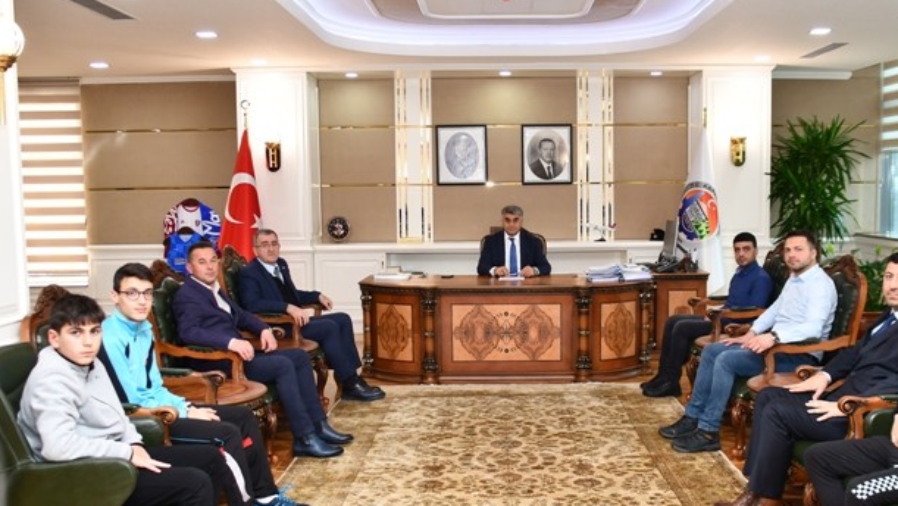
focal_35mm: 37
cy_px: 282
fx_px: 881
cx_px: 514
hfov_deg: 53.8
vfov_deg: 32.0
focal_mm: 18
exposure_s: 1/60
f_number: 4
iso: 500
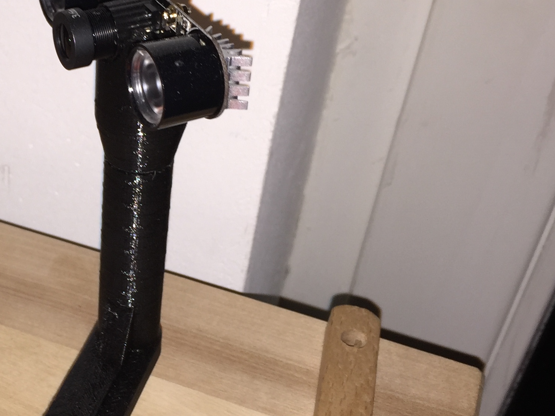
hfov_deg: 28.8
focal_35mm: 64
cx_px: 30
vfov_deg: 22.9
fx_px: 1026
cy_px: 201
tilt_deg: -38.9
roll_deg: -1.8
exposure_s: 1/53
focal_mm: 4.15
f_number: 2.2
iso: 32
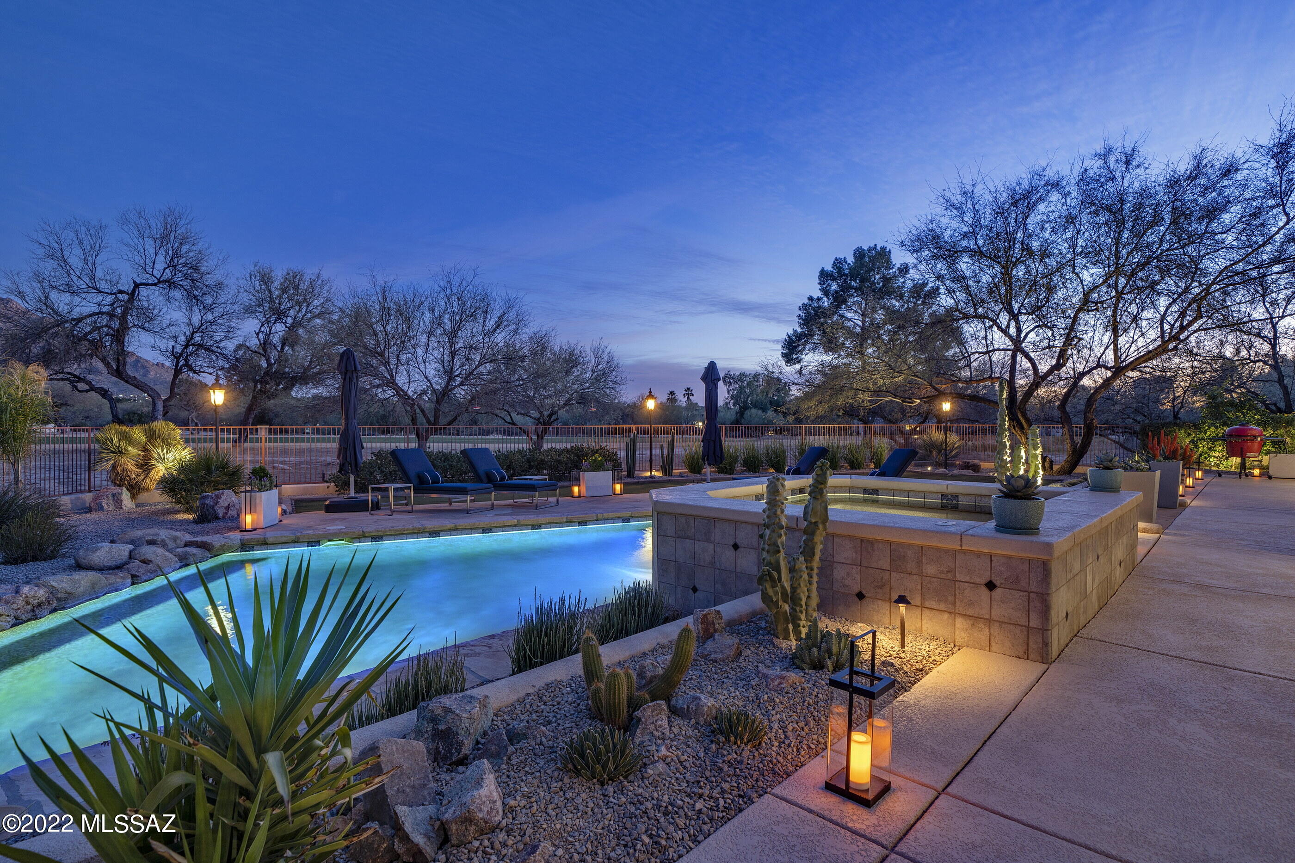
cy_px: 432
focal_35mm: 18
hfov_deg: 90.0
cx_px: 648
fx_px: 647
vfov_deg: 67.4
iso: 100
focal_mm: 18
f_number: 7.1
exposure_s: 6
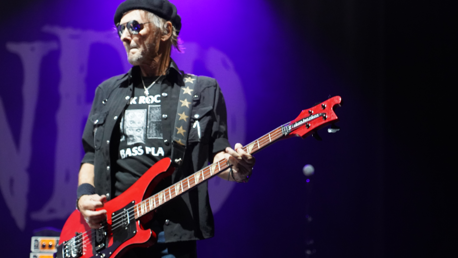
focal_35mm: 111
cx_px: 227
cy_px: 107
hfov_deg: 19.3
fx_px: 1348
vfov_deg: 10.9
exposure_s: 1/160
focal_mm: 105
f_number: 4
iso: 8000
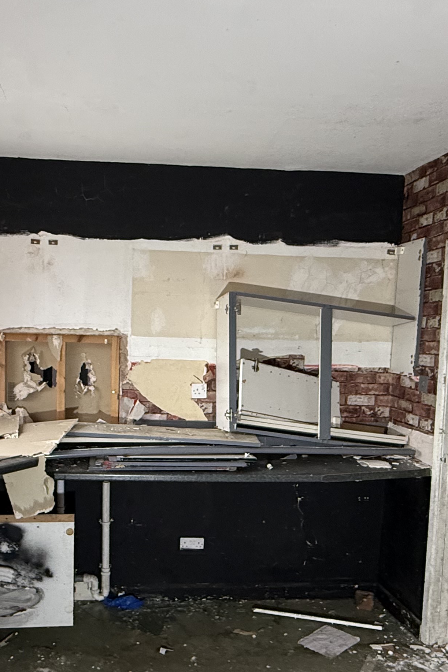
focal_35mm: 32
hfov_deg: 40.8
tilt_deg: -4.8
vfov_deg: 58.3
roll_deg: -0.7
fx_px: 597
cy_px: 403
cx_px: 162
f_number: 2.2
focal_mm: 2.22
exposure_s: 1/60
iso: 400
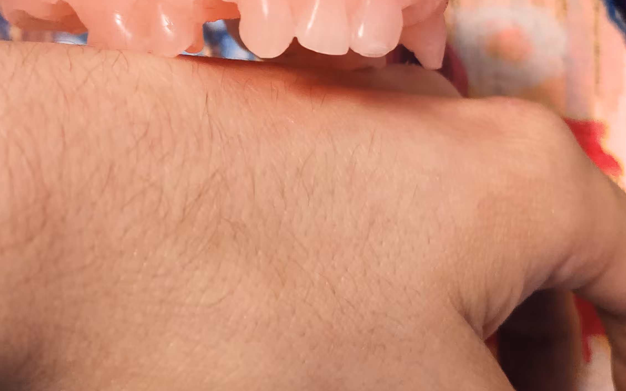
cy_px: 14
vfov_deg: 23.5
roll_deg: +0.2
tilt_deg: -0.8
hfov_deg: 38.0
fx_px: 904
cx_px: 237
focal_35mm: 53
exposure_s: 1/9
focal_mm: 4
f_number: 1.8
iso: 100
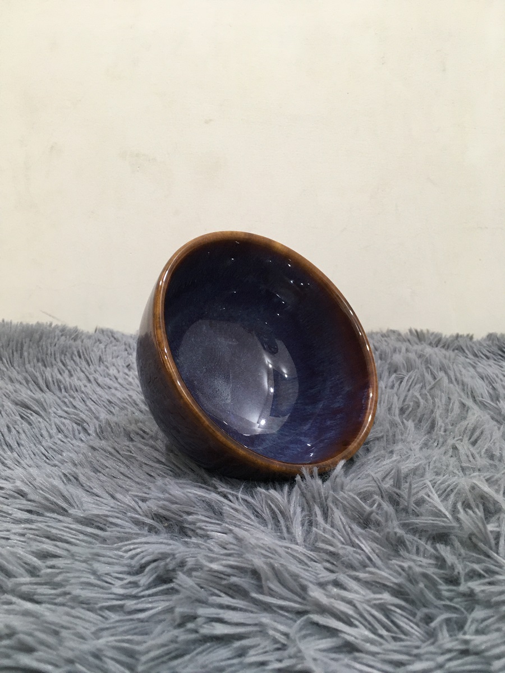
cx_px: 252
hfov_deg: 48.2
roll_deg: -1.8
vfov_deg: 61.7
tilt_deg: -12.4
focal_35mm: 29
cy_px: 336
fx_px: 564
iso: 125
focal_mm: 4.15
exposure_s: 1/33
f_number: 2.2
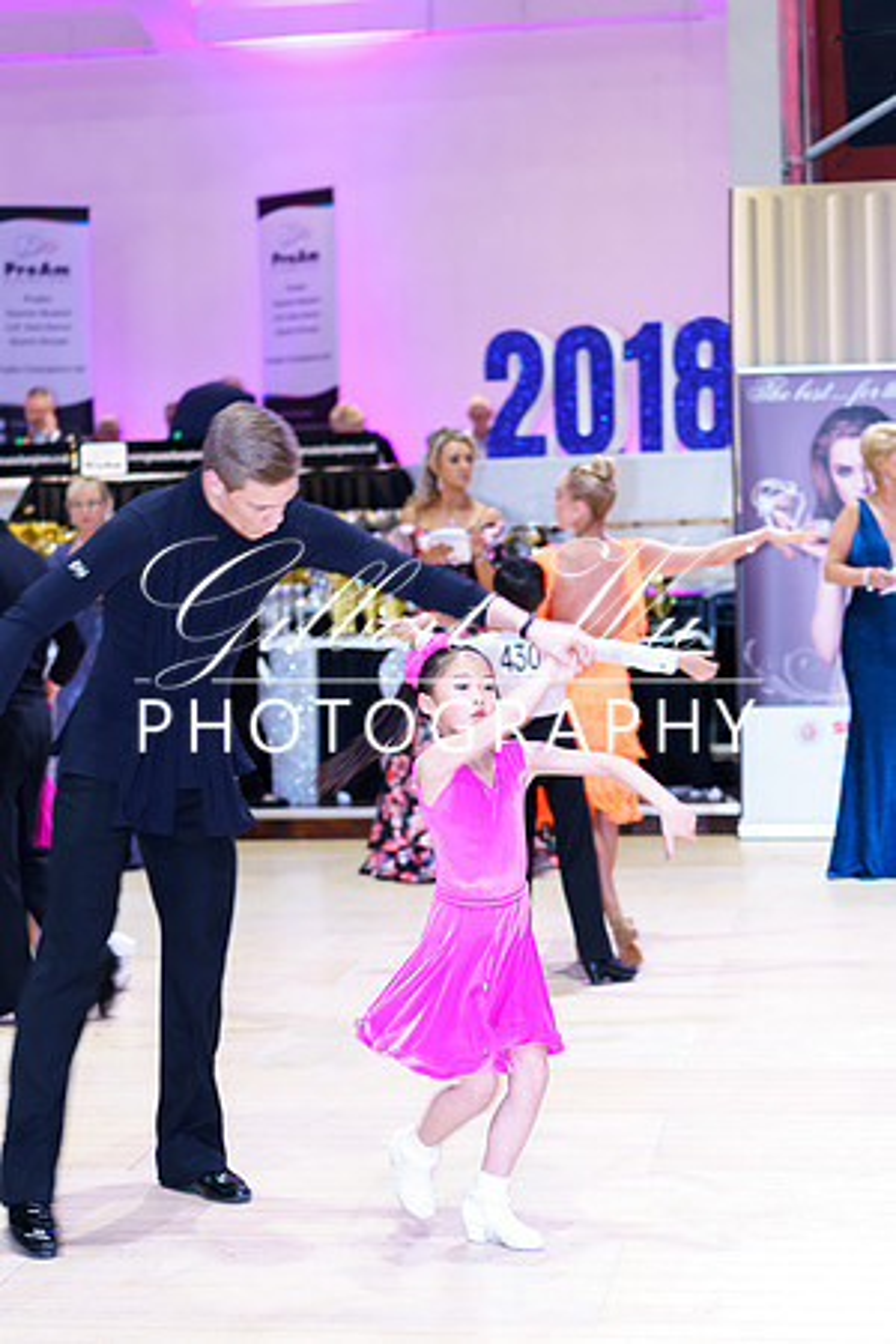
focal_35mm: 70
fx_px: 2613
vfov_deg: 28.8
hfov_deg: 19.5
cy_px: 672
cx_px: 448
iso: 500
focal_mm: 70
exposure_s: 1/60
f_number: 2.8
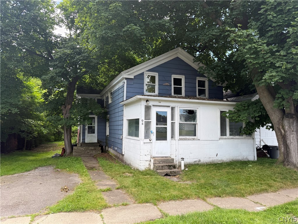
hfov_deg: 71.6
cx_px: 149
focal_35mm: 24
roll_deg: -1.2
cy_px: 112
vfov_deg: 56.8
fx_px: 207
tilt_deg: +4.2
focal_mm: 6.76
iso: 80
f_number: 1.78
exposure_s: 1/715
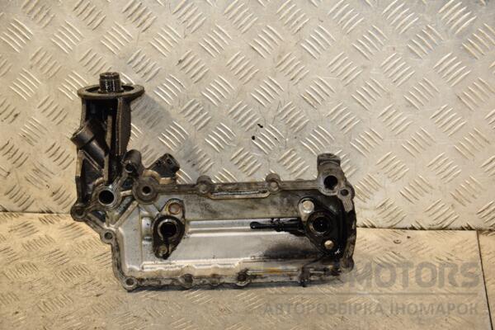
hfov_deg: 28.1
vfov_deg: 18.9
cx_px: 248
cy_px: 165
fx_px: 990
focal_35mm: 72
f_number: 4.8
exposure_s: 1/160
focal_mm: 48
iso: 800
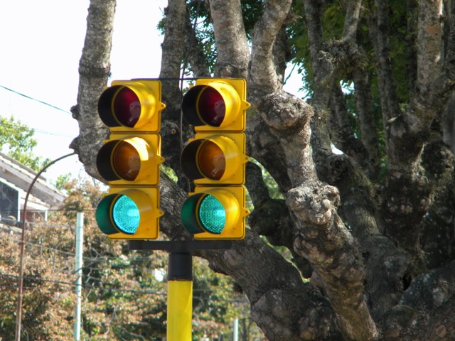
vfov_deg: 3.6
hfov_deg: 4.8
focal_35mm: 414
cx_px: 228
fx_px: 5442
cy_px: 170
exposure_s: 1/250
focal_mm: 75
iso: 142
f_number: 5.4
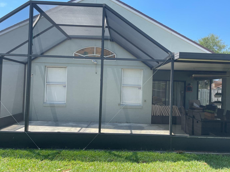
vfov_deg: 46.8
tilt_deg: +0.0
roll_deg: -1.4
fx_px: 199
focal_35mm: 30
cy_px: 84
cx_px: 128
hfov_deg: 59.8
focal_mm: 5.1
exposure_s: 1/848
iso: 32
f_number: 1.6
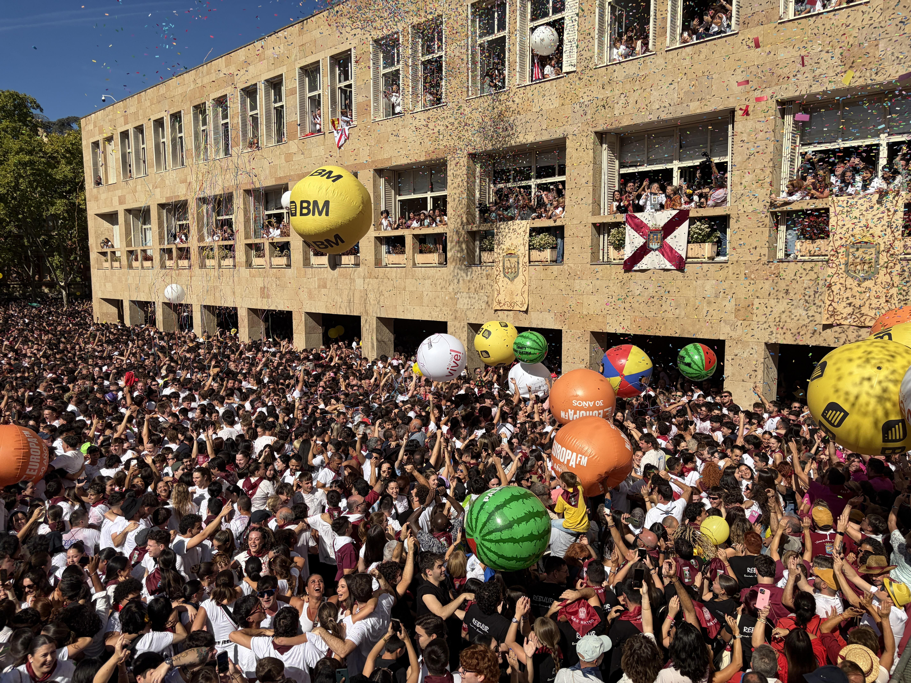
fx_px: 684
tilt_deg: -5.7
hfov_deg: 67.3
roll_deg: +0.1
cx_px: 456
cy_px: 342
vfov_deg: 53.1
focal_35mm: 26
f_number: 1.6
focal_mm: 5.96
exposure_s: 1/6329
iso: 50
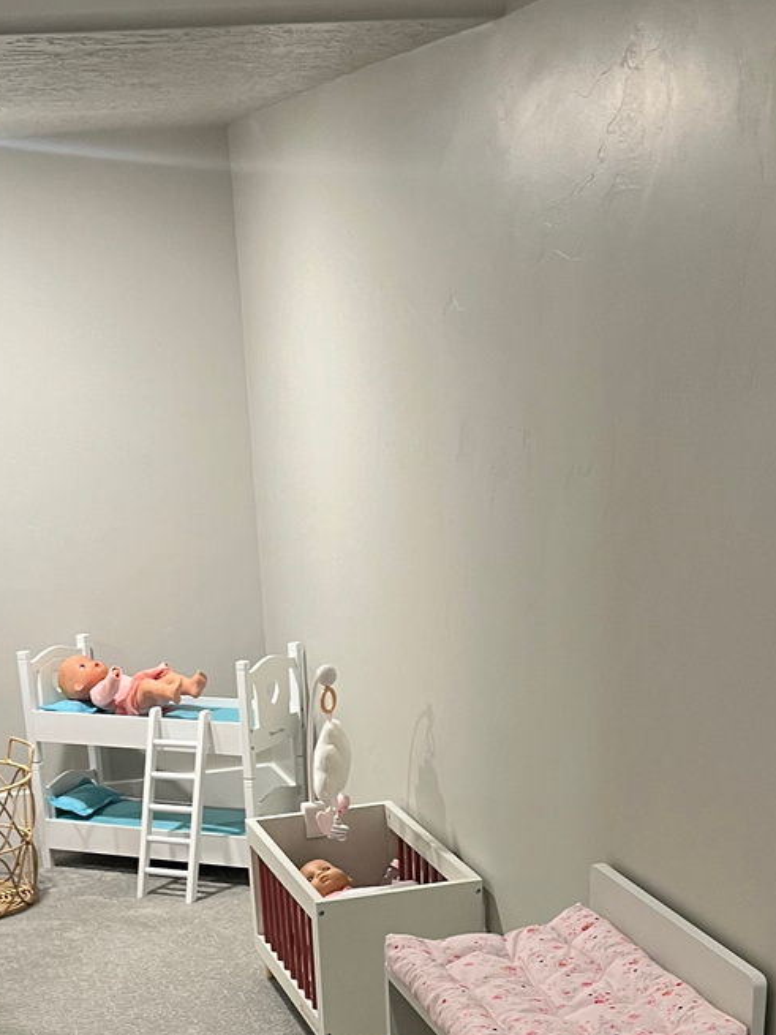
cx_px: 357
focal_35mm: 61
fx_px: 1824
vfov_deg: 28.5
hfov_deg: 24.0
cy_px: 1160
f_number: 1.5
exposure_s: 1/60
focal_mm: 5.7
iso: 100
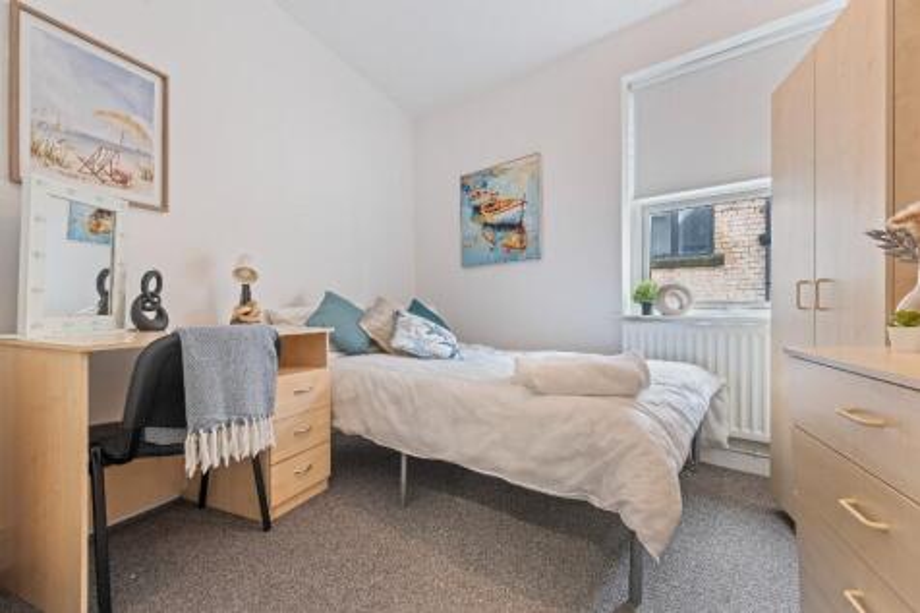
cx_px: 460
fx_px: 409
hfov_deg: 96.8
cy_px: 306
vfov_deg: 73.7
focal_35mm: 16
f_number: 9
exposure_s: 1/1.25
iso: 250
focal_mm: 16
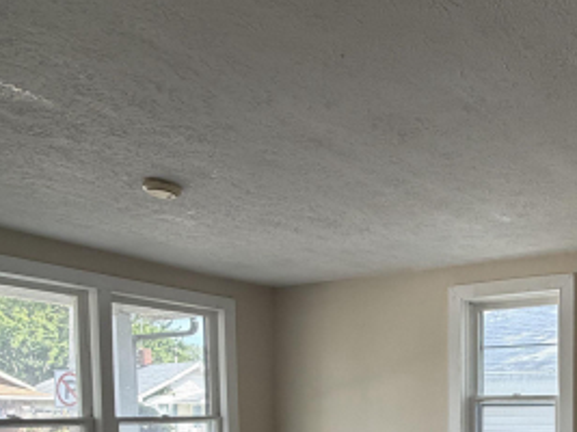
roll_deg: -0.8
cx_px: 533
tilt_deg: -2.3
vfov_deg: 36.5
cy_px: 434
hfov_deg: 46.8
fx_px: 583
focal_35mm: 35
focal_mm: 2.22
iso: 160
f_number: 2.2
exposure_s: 1/120
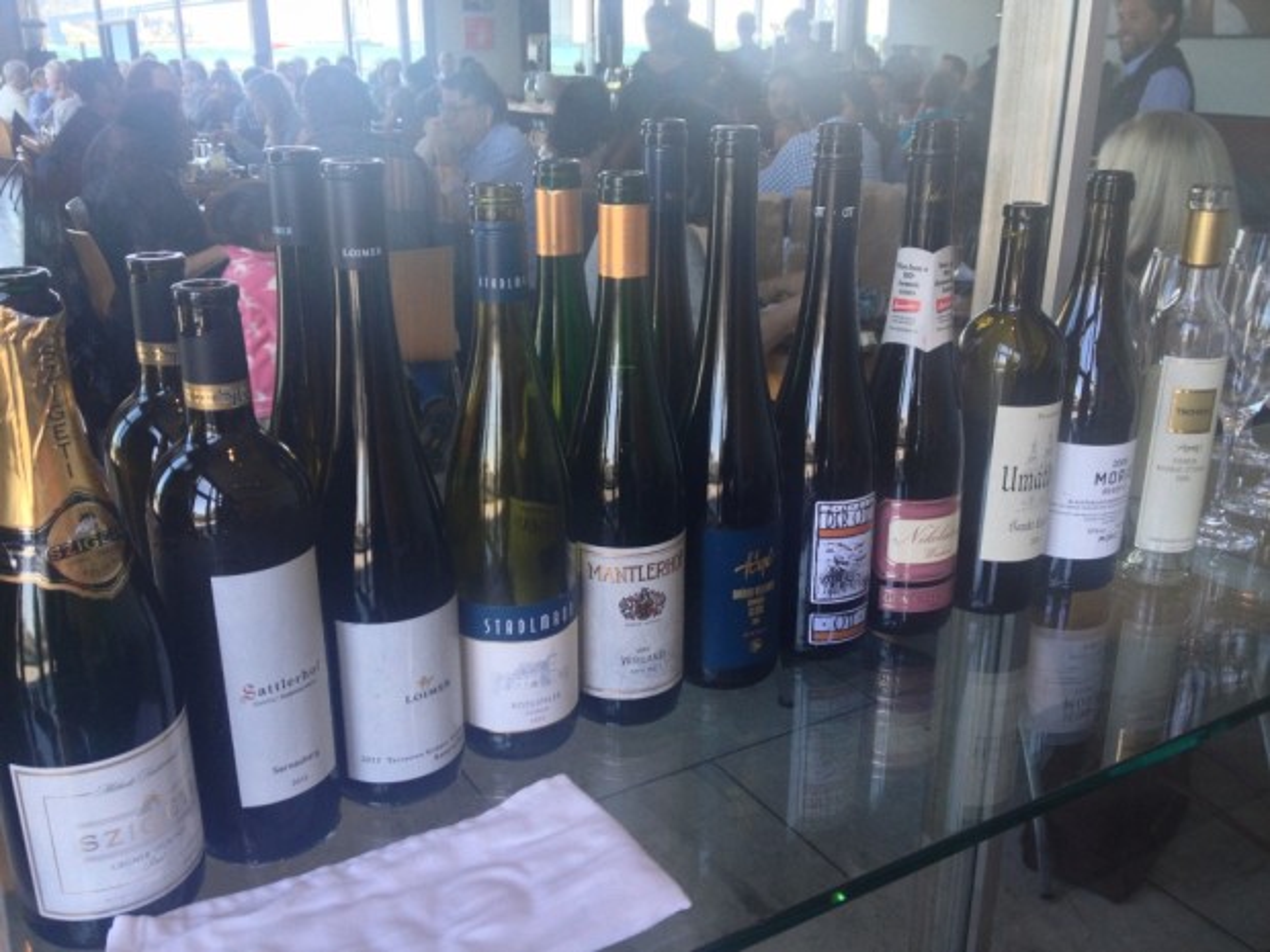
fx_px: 1284
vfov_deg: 40.7
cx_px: 635
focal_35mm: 35
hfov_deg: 52.6
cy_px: 476
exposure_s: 1/60
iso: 64
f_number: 2.4
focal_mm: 4.28
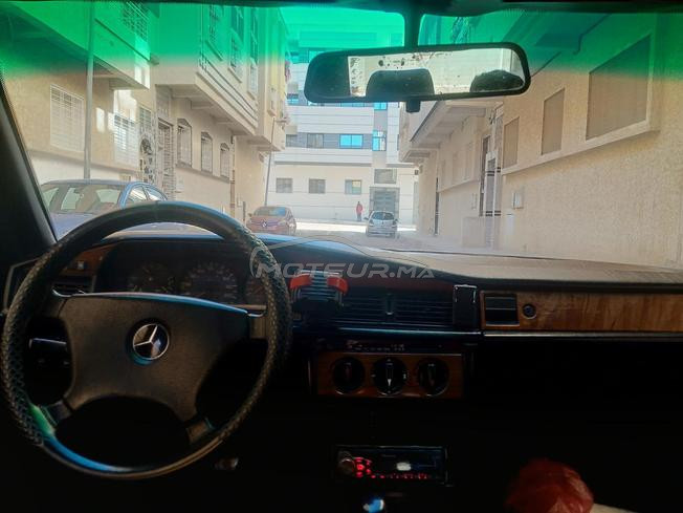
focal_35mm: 28
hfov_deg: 63.4
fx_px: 552
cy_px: 256
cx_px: 342
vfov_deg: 49.7
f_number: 2.2
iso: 113
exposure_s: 1/107
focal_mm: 3.73
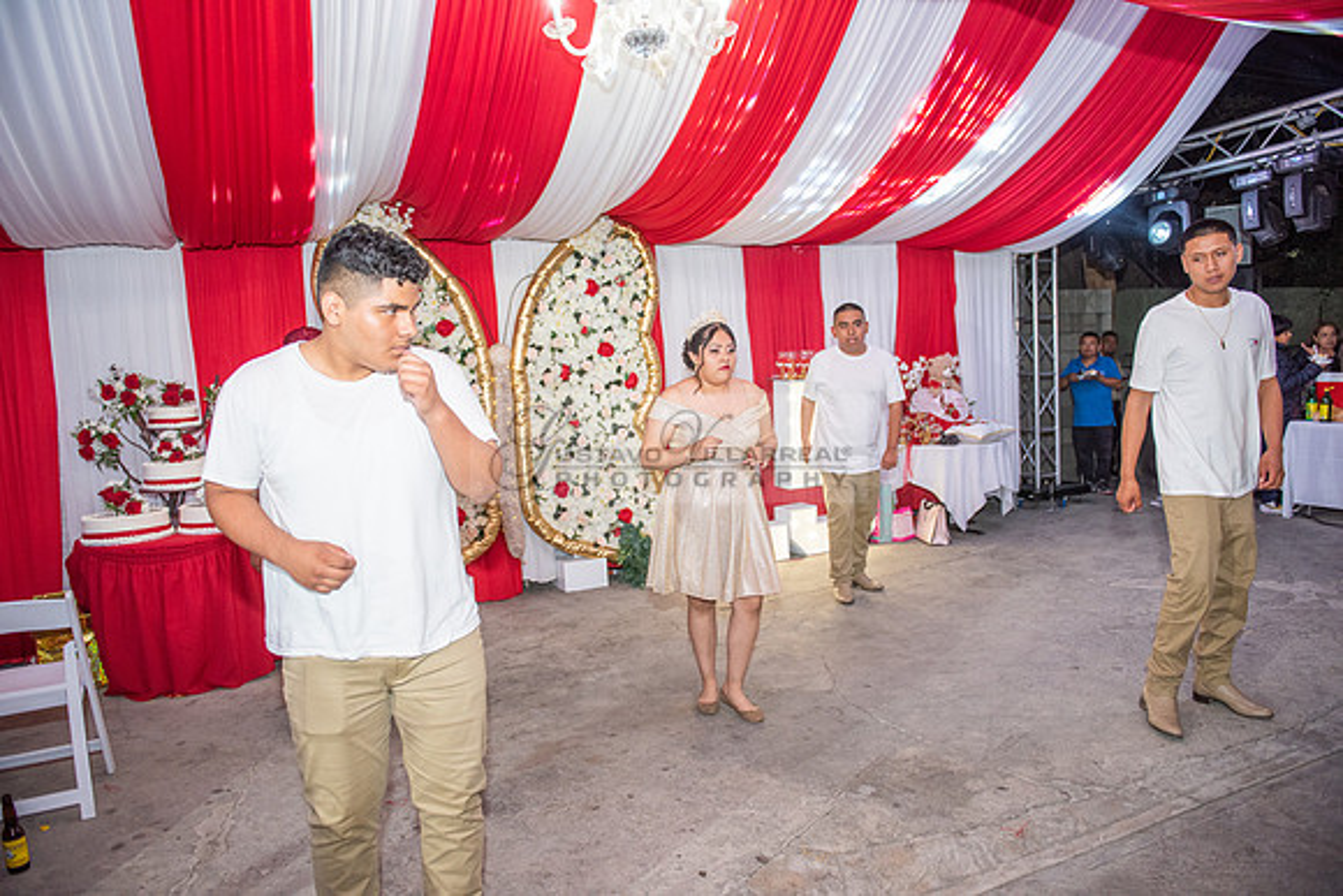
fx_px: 896
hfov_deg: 73.7
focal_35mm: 24
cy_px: 448
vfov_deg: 53.2
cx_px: 672
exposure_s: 1/160
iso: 800
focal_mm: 24
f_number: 3.2
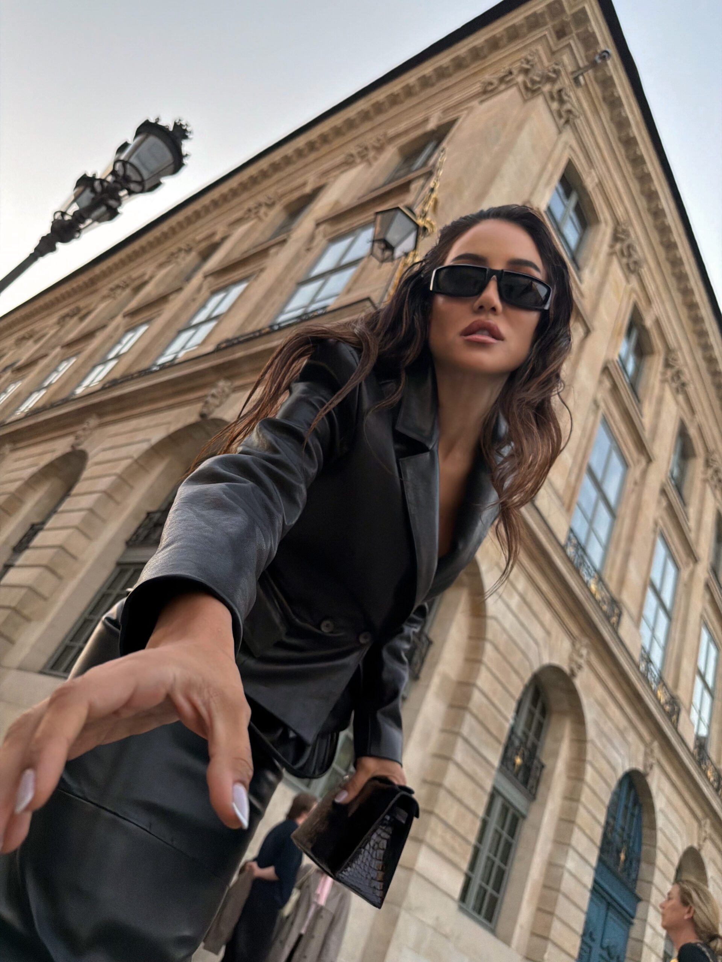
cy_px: 481
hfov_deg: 56.8
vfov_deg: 71.6
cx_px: 361
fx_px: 667
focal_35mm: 24
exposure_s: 1/3759
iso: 500
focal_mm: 6.76
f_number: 1.78
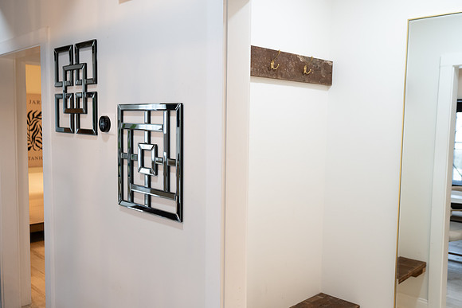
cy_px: 154
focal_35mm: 35
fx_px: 449
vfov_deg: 37.9
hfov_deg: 54.4
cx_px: 231
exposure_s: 1/60
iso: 800
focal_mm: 35
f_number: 4
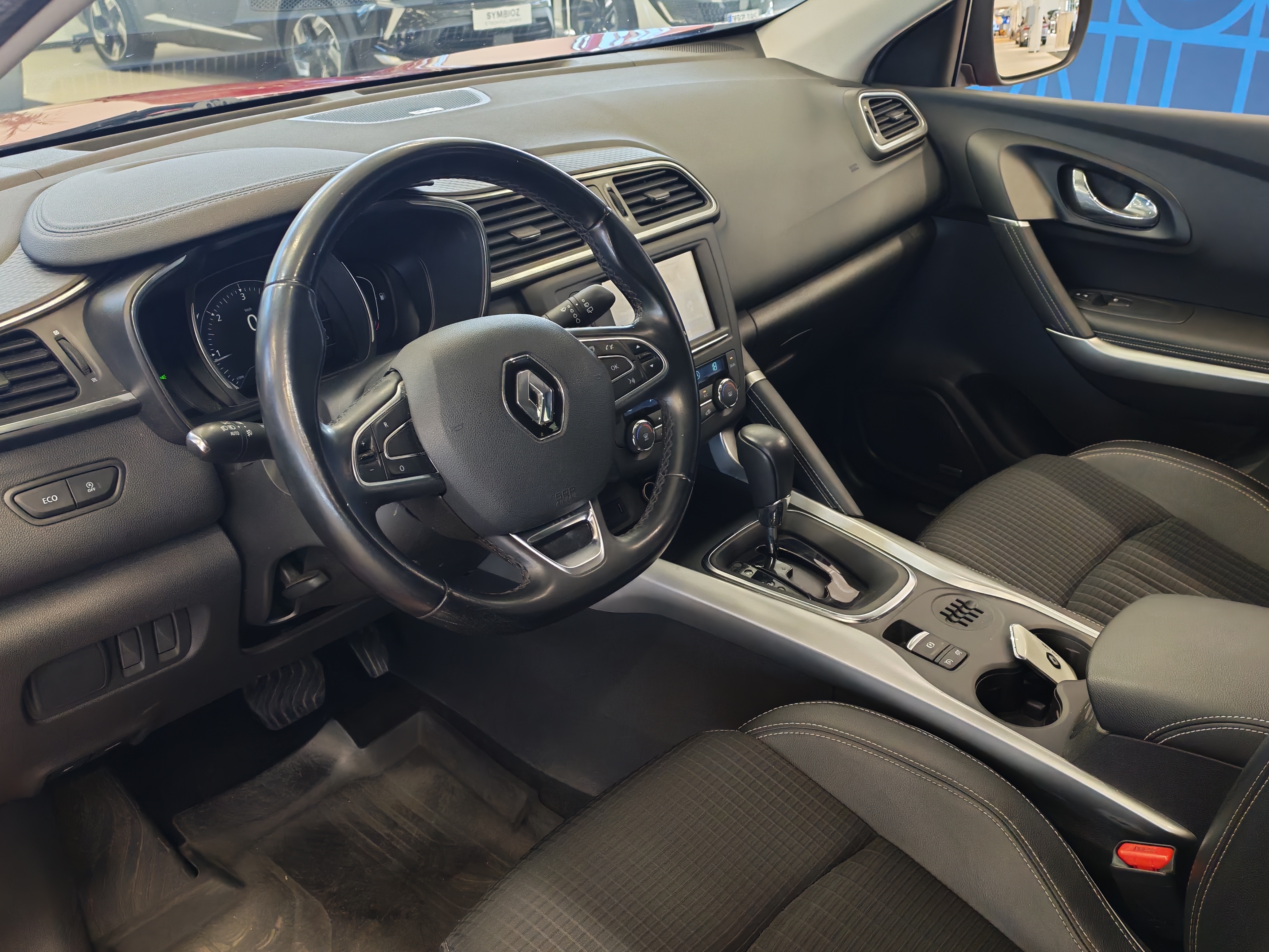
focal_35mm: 33
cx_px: 634
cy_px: 476
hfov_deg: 55.4
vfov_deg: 42.9
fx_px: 1210
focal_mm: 6.12
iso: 1250
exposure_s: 1/100
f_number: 1.9
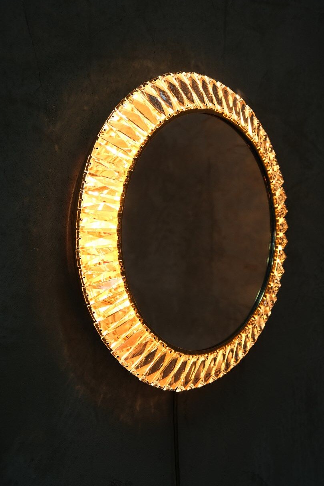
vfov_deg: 22.1
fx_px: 1242
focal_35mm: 92
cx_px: 163
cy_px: 243
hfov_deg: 14.9
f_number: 4
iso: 320
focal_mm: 58.6
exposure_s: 1/105
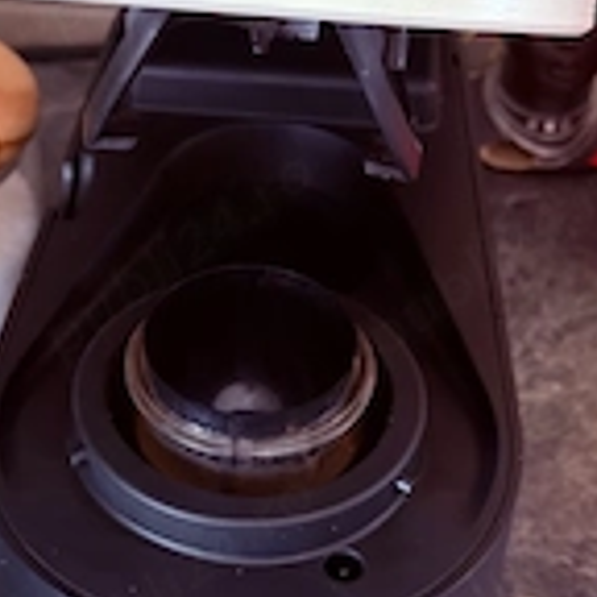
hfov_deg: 20.2
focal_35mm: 86
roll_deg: -4.3
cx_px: 261
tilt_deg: -41.5
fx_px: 1678
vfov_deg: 20.2
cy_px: 307
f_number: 1.78
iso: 400
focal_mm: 6.76
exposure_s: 1/40
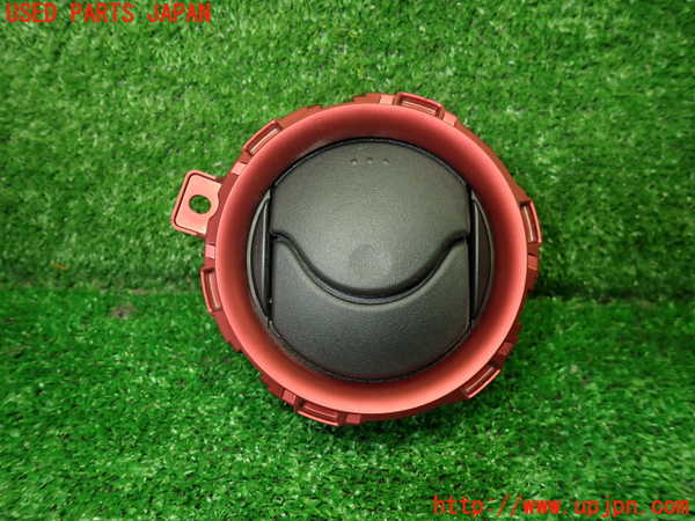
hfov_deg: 69.4
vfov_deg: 54.9
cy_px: 260
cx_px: 348
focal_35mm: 25
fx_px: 502
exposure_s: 1/60
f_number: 2
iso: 200
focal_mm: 4.5
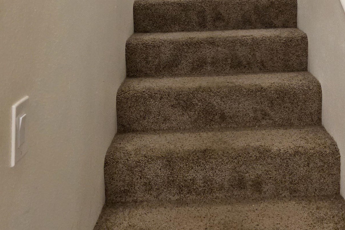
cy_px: -46
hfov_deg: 42.2
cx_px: 228
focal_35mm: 46
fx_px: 441
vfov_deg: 26.1
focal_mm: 6.3
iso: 640
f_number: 1.7
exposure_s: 1/120
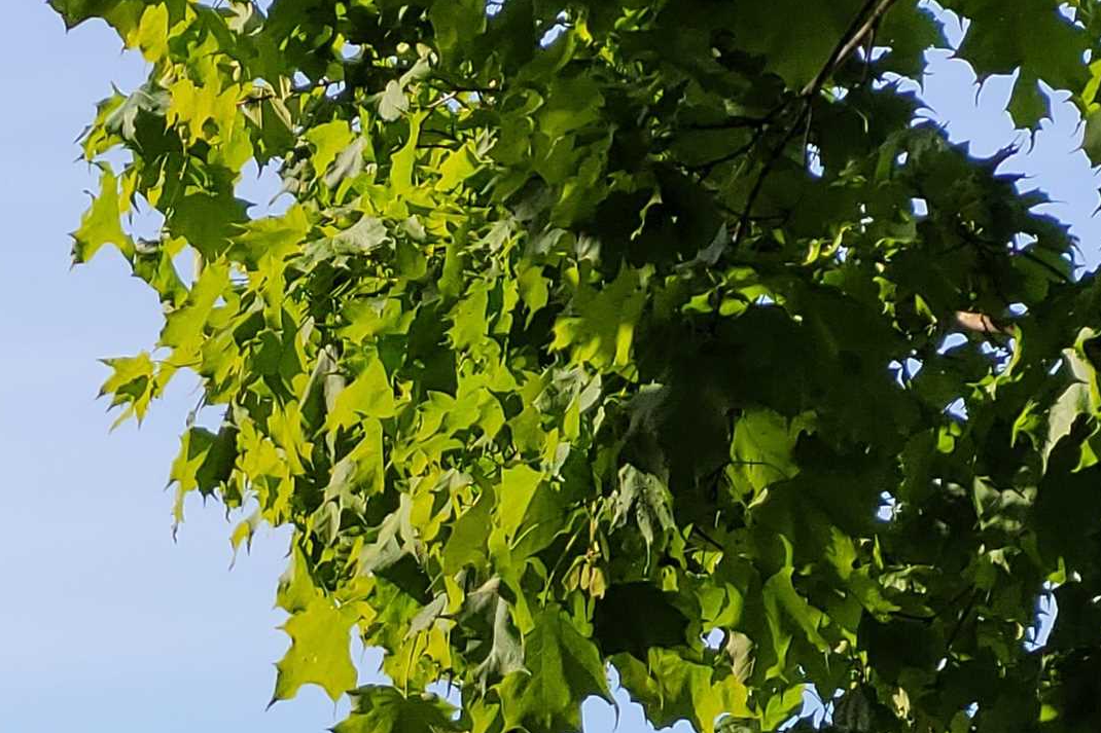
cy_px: 902
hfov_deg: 9.0
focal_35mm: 227
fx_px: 6941
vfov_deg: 6.0
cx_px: 120
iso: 25
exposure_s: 1/661
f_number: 2.4
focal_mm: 7.12
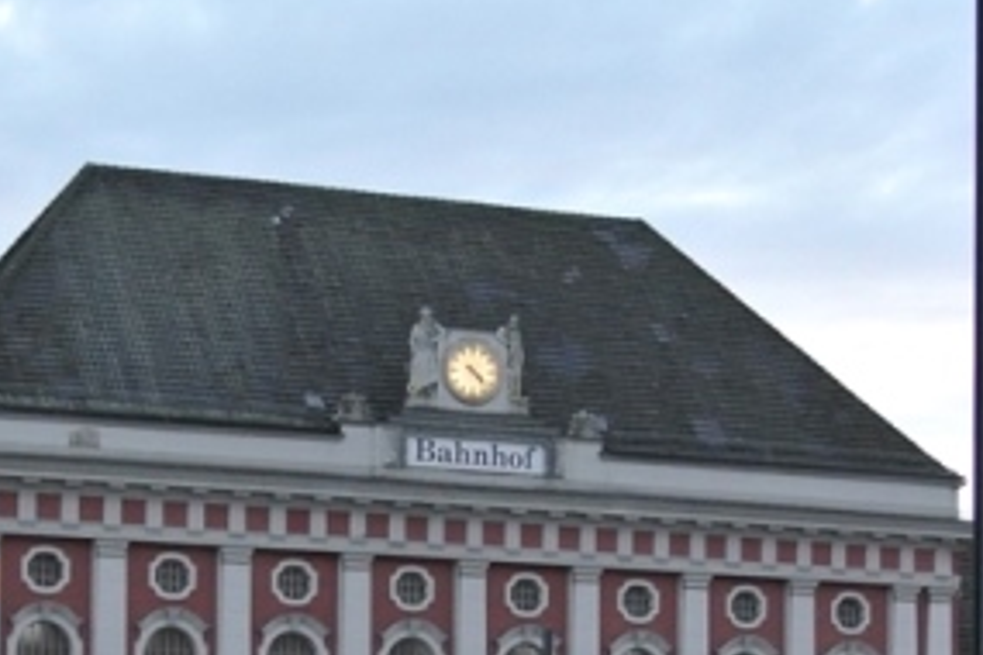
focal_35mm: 104
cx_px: 290
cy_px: 895
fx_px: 2840
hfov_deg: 19.5
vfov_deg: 12.7
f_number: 4
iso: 800
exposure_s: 1/60
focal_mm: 14
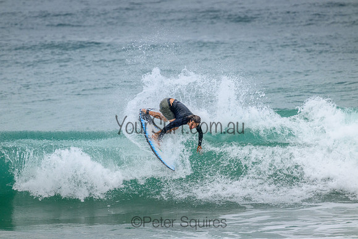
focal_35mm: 800
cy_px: 120
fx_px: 7957
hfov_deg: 2.6
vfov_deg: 1.7
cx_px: 179
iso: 1000
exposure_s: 1/2000
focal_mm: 800
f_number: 11
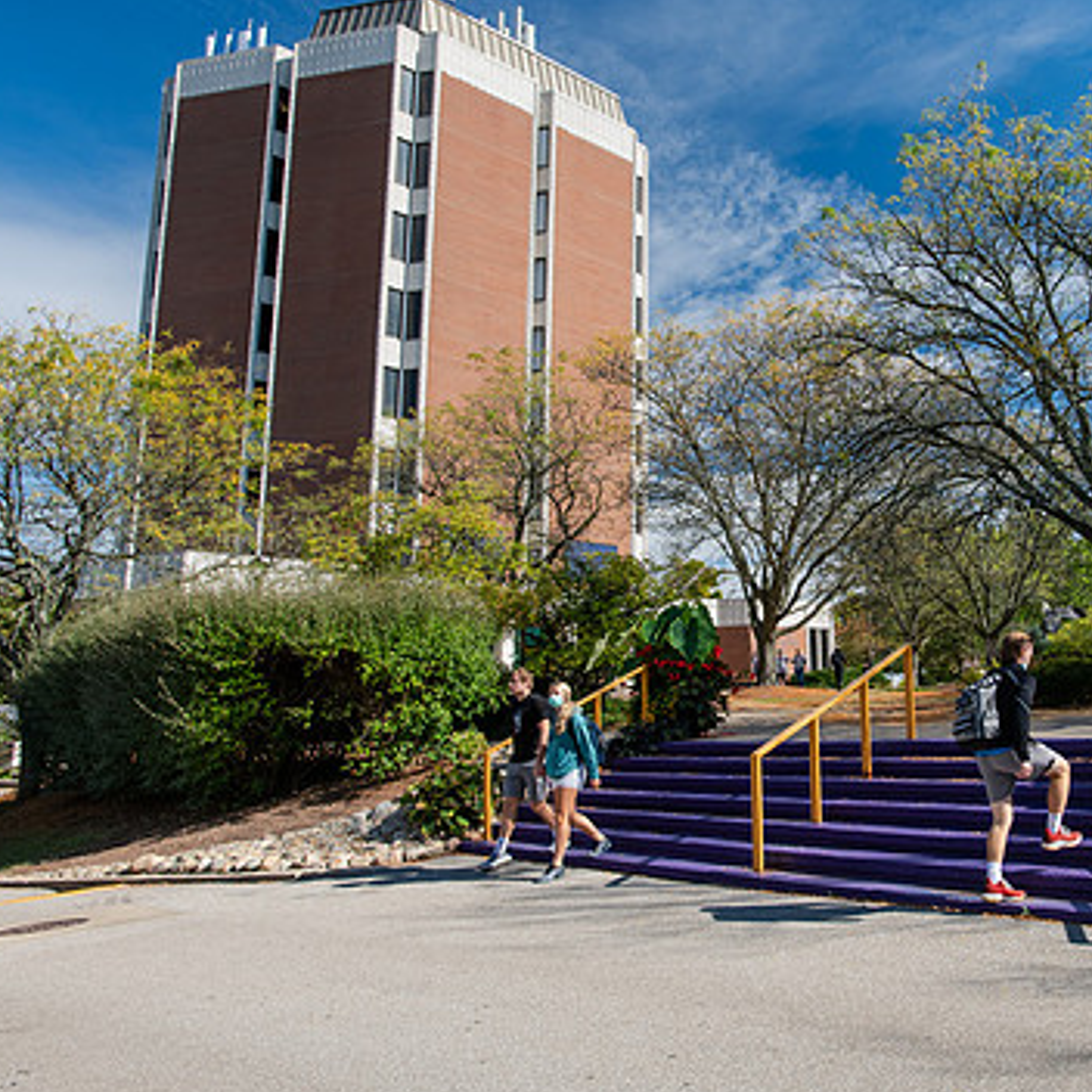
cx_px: 828
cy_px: 520
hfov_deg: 54.4
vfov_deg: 57.3
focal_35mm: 28
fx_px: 999
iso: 500
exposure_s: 1/320
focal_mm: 20
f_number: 7.1
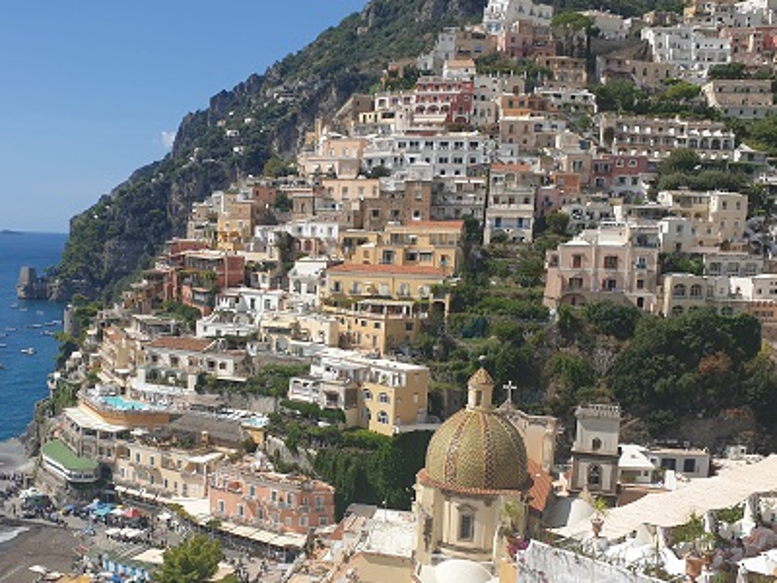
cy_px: 375
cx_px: 330
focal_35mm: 39
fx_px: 875
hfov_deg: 47.7
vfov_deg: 36.5
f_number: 2.4
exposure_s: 1/2469
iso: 50
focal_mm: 4.3
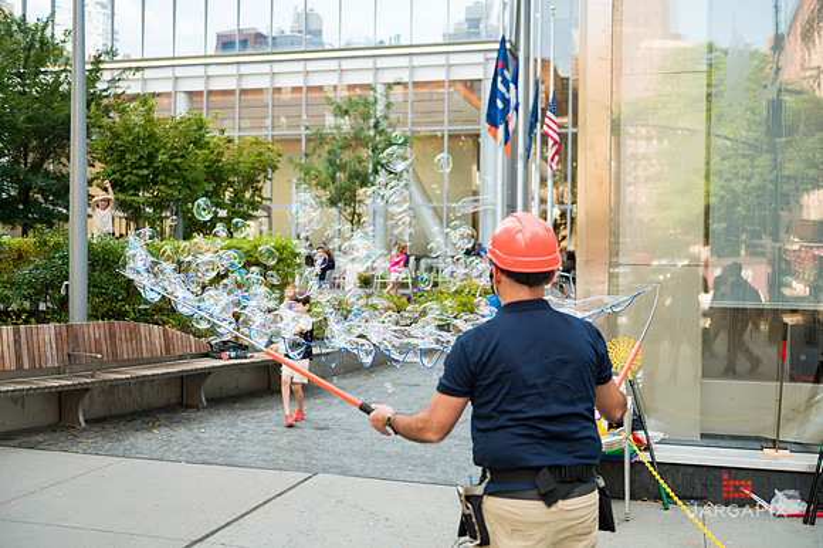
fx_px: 960
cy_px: 274
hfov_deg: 46.4
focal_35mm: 42
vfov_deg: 31.9
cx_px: 412
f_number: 3.2
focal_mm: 42
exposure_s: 1/1250
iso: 800
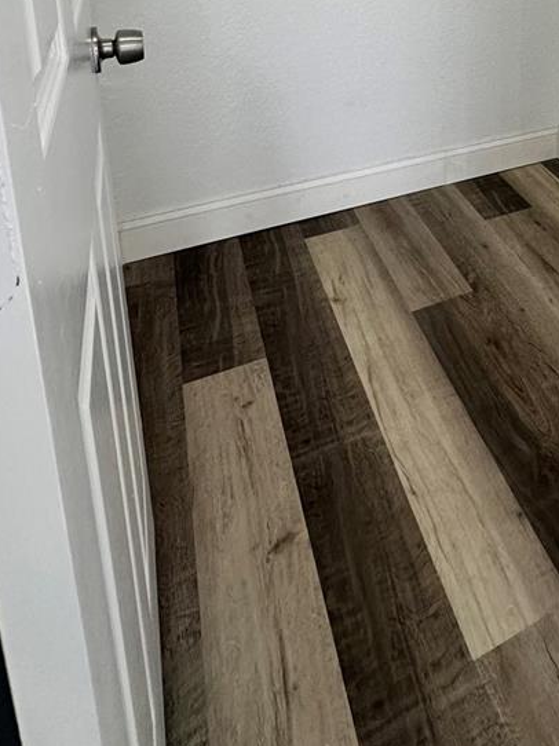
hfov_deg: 41.9
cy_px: -21
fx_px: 668
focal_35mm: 31
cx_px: 500
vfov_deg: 47.2
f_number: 2.2
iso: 200
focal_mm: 2.22
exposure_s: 1/120
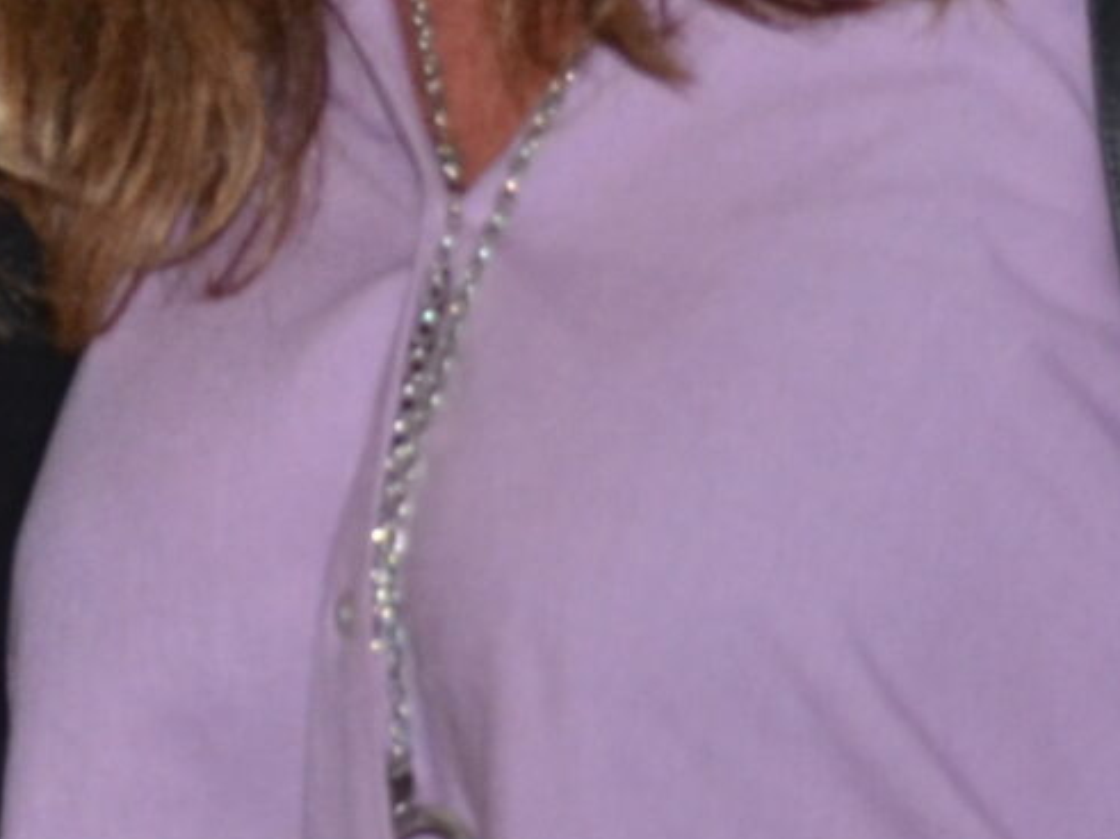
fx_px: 6308
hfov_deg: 10.1
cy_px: 34
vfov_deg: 7.6
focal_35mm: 195
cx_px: 9
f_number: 3.8
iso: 800
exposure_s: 1/60
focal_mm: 26
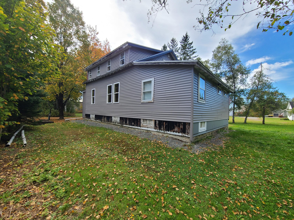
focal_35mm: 13
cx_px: 147
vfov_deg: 89.9
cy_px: 110
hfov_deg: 106.2
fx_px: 110
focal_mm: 2.2
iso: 50
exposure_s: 1/550
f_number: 2.2
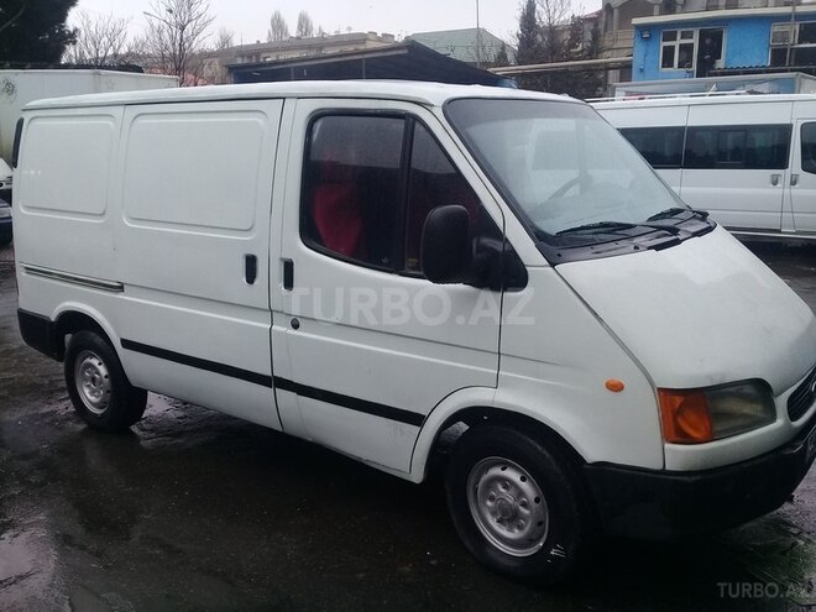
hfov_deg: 58.4
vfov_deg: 45.4
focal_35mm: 31
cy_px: 306
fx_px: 731
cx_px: 408
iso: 50
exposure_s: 1/140
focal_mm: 3.3
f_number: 2.2
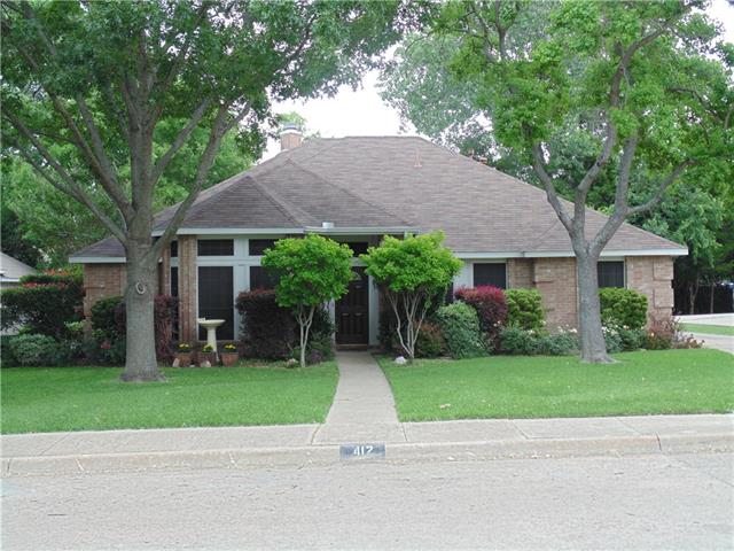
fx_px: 869
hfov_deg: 45.8
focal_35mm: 41
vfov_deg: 35.1
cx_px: 367
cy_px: 276
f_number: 3.6
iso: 80
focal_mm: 7.4
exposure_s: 1/160
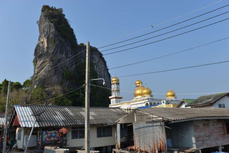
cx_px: 114
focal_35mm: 29
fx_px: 185
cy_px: 76
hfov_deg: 63.6
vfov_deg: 45.0
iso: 100
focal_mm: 29
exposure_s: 1/160
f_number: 6.3
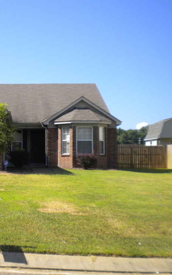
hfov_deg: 21.1
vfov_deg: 34.5
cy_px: 137
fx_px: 442
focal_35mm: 59
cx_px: -9
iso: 80
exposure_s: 1/358
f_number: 4.9
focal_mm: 7.4
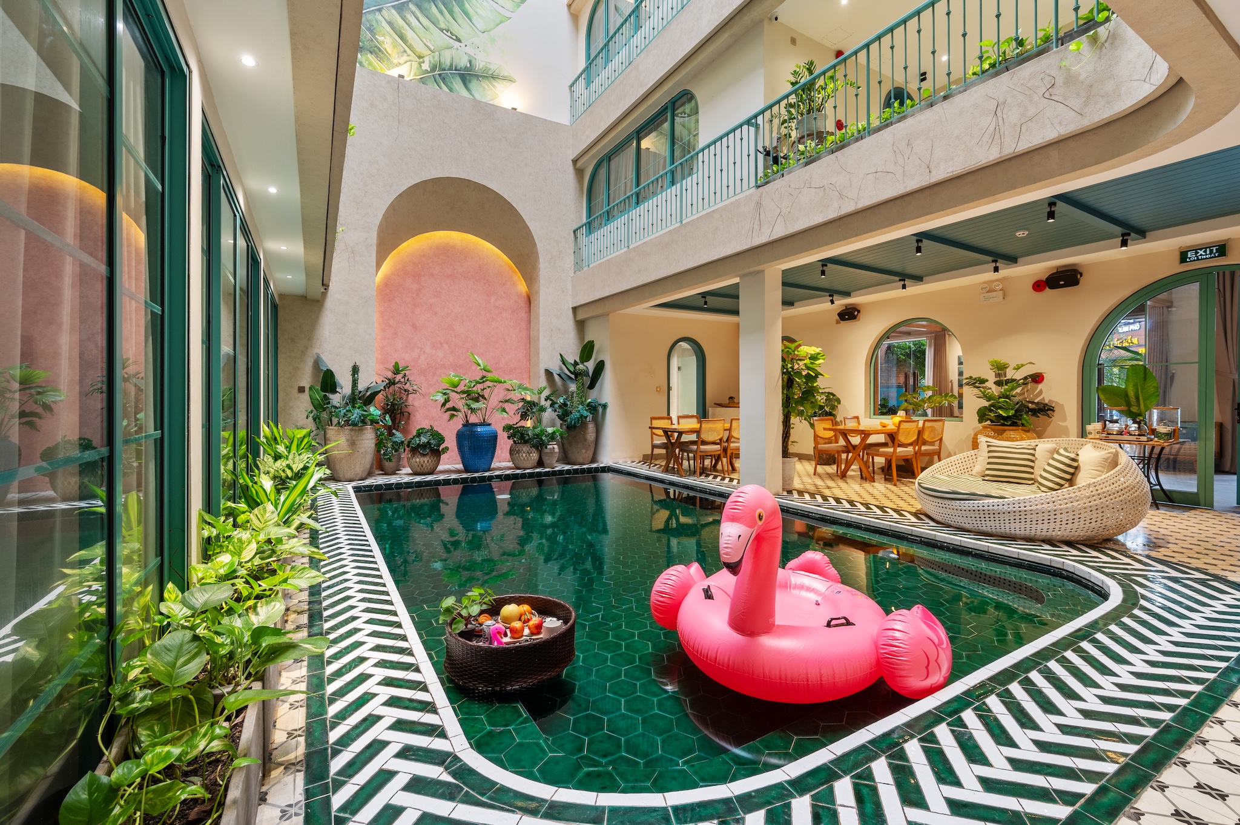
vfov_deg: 77.3
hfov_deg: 100.4
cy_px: 412
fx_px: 516
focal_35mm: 15
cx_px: 620
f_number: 6.3
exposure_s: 1/2
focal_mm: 15
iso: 500
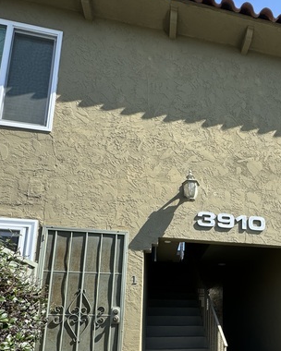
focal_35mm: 24
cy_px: 284
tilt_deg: +9.8
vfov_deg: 63.8
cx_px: 205
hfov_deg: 56.3
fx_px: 249
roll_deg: +0.1
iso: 40
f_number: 2.2
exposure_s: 1/646
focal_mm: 2.22
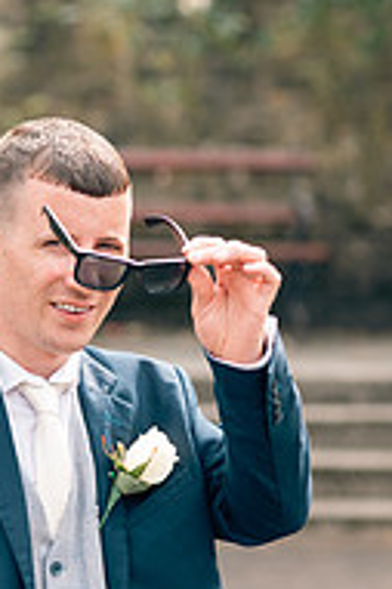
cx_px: 52
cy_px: 583
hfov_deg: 4.8
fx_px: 4630
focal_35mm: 283
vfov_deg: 7.3
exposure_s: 1/250
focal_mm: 120
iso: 80
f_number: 3.5
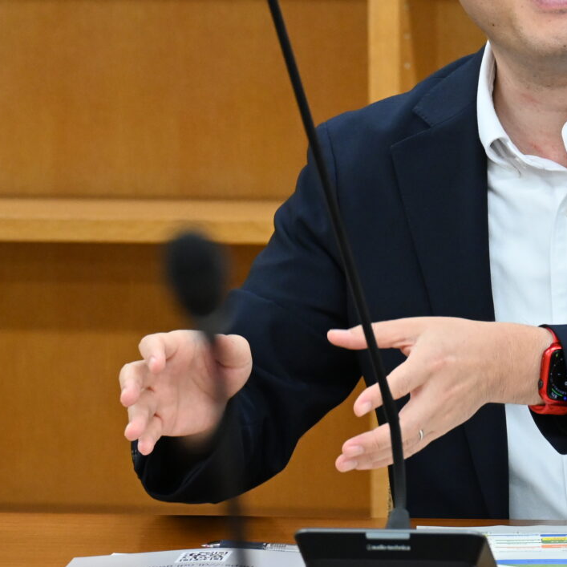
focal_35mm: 381
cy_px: 109
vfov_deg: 4.6
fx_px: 7061
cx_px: 558
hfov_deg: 4.6
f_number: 5
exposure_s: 1/125
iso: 2000
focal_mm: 110
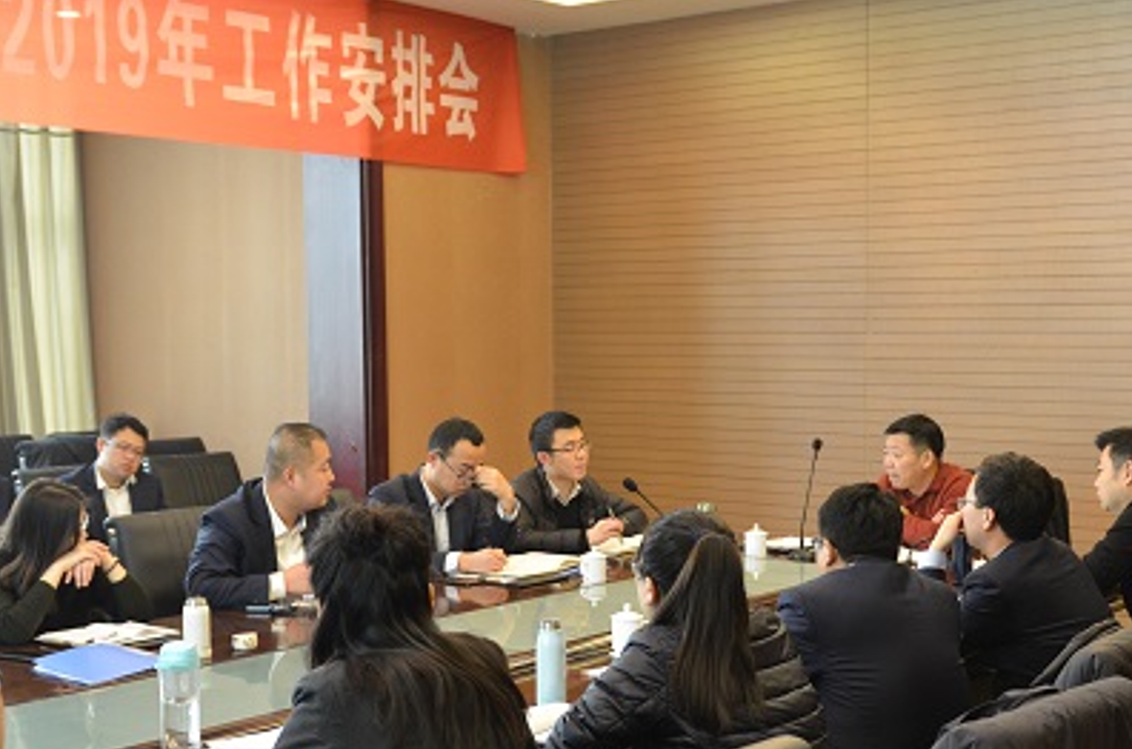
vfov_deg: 26.8
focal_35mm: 50
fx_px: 1568
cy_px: 446
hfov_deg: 39.7
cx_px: 597
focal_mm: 24
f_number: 2.8
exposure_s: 1/30
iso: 1100
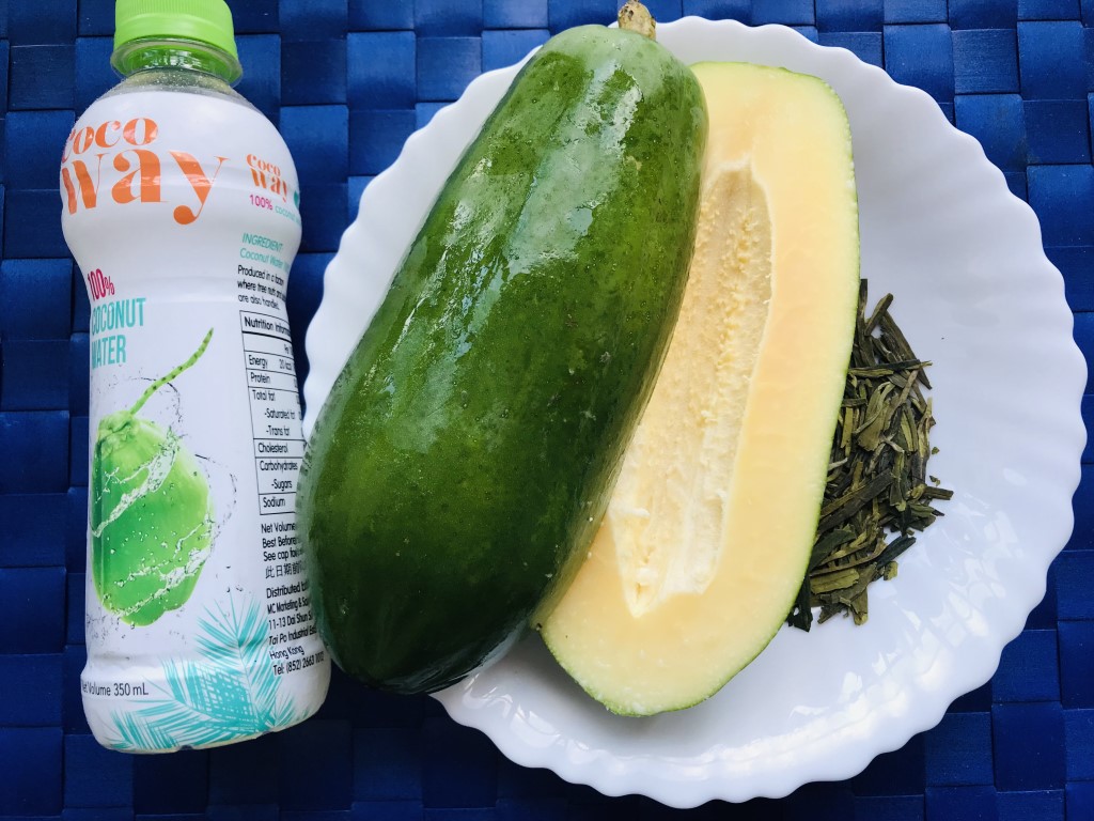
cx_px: 547
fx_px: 885
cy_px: 410
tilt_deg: -84.8
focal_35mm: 28
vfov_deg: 49.7
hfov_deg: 63.4
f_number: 1.8
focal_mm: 3.99
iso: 25
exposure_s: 1/100
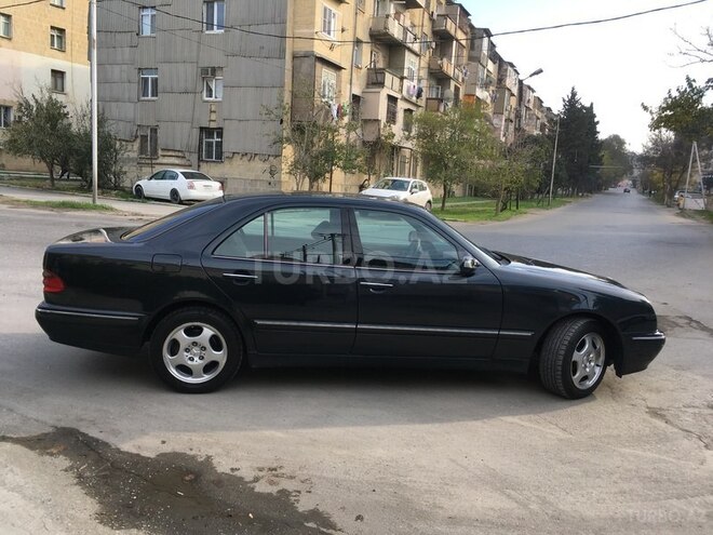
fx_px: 597
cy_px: 268
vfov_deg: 48.2
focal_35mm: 29
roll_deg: -2.6
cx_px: 356
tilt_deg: -8.3
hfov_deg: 61.7
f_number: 2.2
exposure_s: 1/442
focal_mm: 4.15
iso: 25
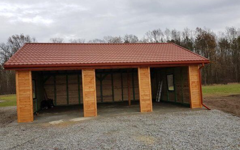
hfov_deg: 66.5
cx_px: 121
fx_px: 183
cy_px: 80
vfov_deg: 44.5
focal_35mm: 28
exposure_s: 1/317
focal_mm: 4.2
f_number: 1.7
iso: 40
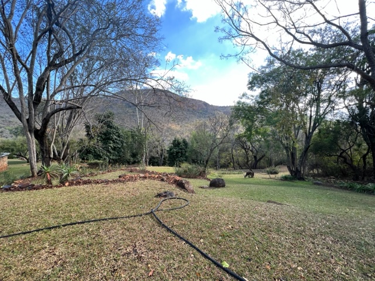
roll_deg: -2.1
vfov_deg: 89.9
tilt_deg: -1.5
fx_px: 141
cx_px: 188
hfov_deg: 106.2
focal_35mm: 13
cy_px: 140
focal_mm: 1.57
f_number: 1.8
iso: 32
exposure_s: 1/143
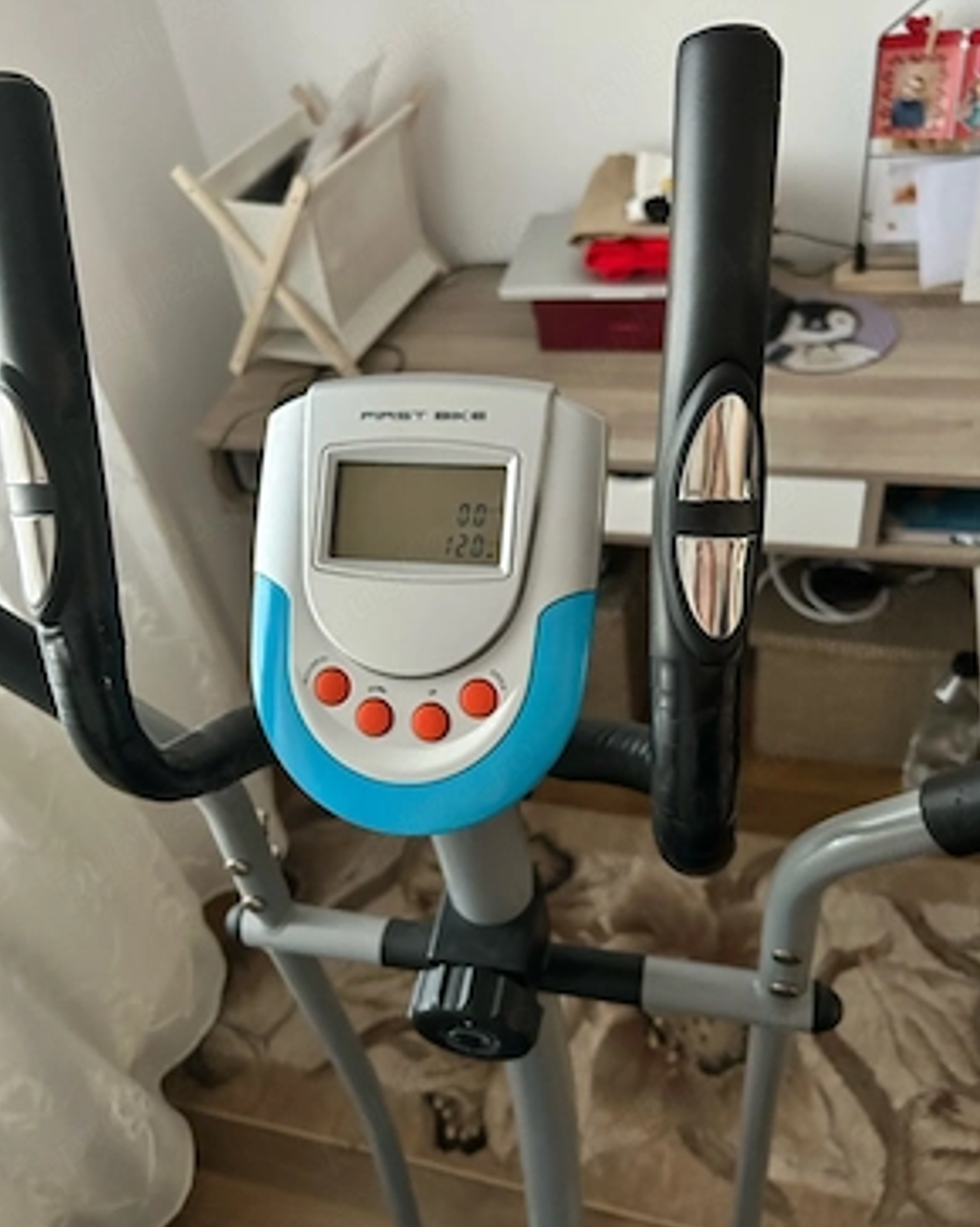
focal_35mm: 28
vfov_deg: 62.2
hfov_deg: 51.5
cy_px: 598
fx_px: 1016
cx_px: 493
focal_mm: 5.7
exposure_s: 1/36
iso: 640
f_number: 1.5
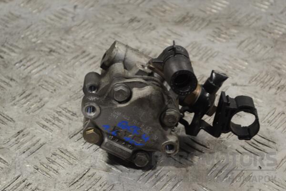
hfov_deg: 24.6
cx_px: 143
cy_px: 96
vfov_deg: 16.6
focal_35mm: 82
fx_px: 655
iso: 220
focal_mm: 55
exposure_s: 1/30
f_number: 5.6
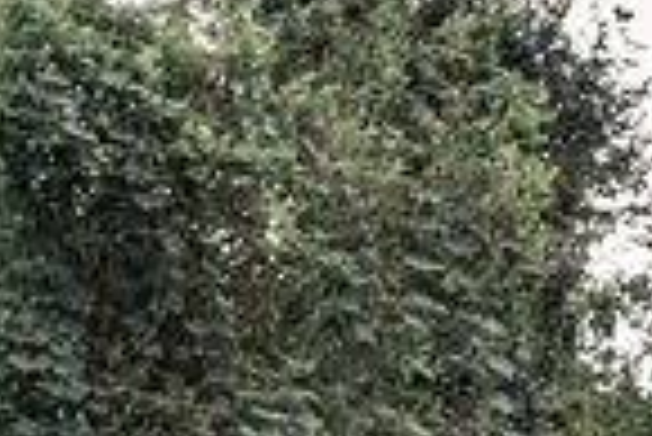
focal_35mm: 160
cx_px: 1147
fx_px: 2901
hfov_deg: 11.9
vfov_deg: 7.8
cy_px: 1166
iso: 400
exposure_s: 1/320
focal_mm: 29
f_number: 5.6
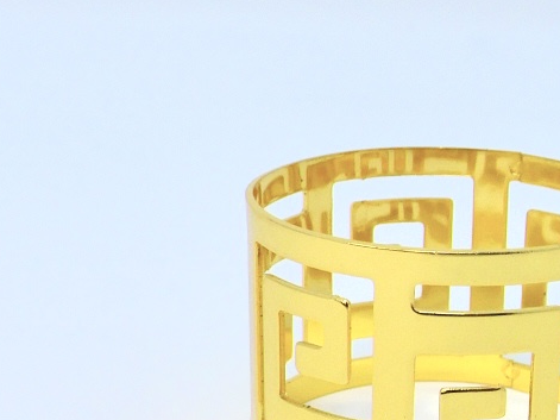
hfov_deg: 18.2
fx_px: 1731
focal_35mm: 107
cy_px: 559
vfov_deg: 13.3
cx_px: 439
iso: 125
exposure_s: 1/200
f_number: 3.8
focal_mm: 6.3
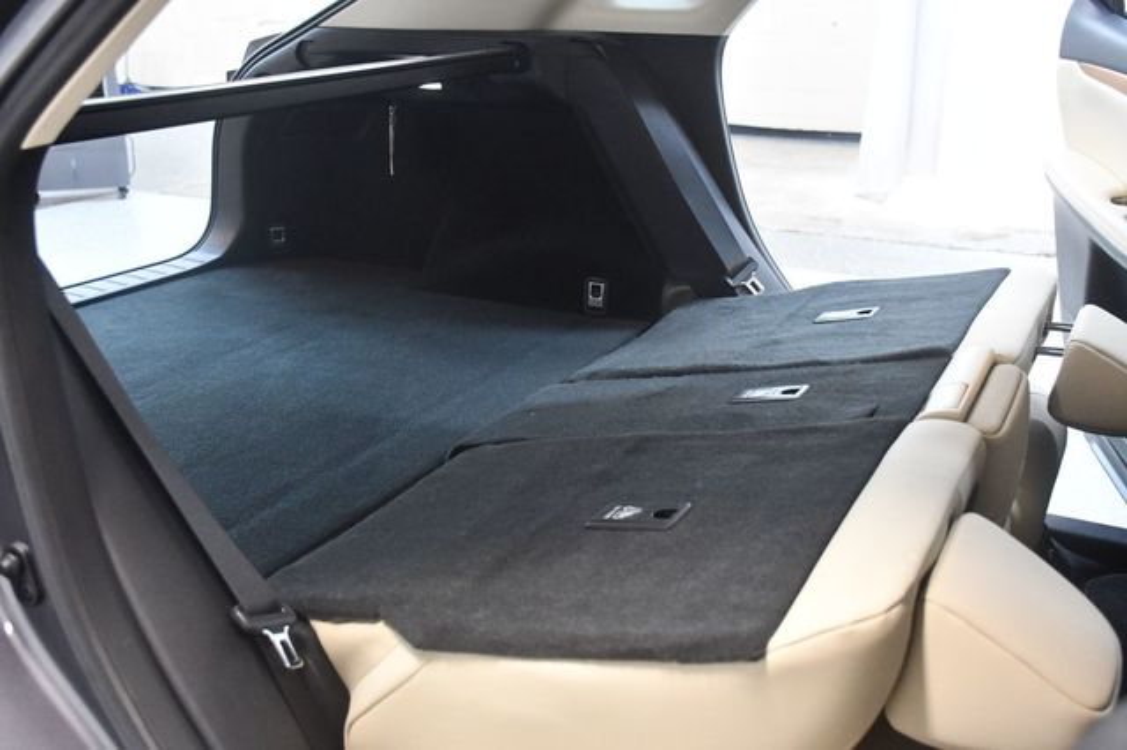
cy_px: 375
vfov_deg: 34.2
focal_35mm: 39
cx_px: 564
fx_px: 1220
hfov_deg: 49.6
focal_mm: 26
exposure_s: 1/60
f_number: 3.8
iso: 5000
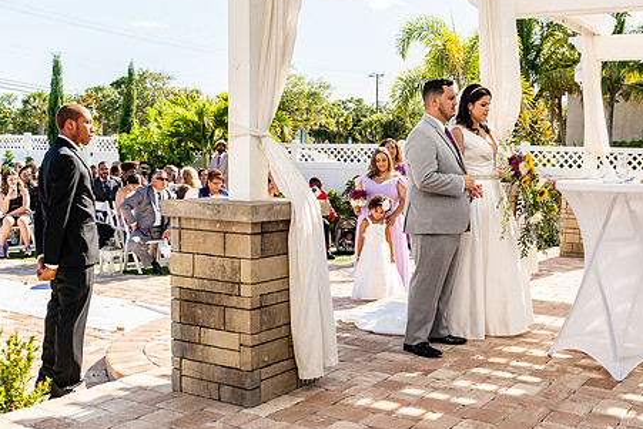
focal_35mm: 40
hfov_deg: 47.5
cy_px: 207
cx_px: 439
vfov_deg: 33.4
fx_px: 715
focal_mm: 28
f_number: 4
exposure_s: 1/400
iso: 100
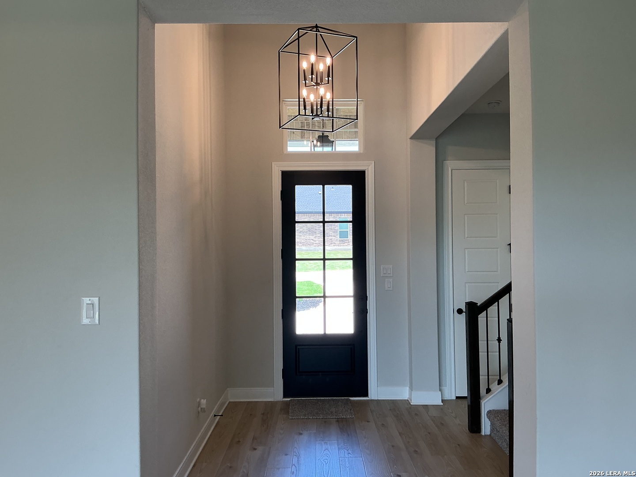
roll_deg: -0.1
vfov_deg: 48.2
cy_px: 238
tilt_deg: +1.3
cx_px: 318
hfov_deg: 61.7
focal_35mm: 29
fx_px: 533
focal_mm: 3
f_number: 1.8
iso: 50
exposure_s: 1/120
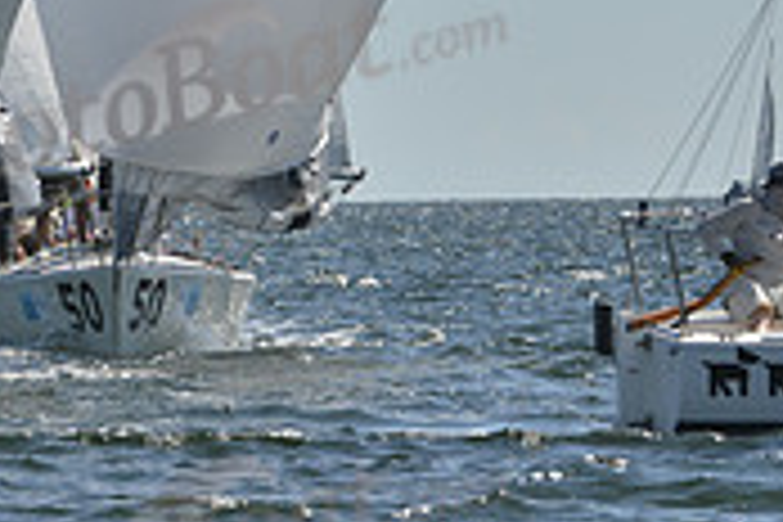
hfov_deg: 3.1
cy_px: -79
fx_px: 14506
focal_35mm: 667
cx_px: -356
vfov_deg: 2.1
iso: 200
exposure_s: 1/1000
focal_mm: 200
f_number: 8
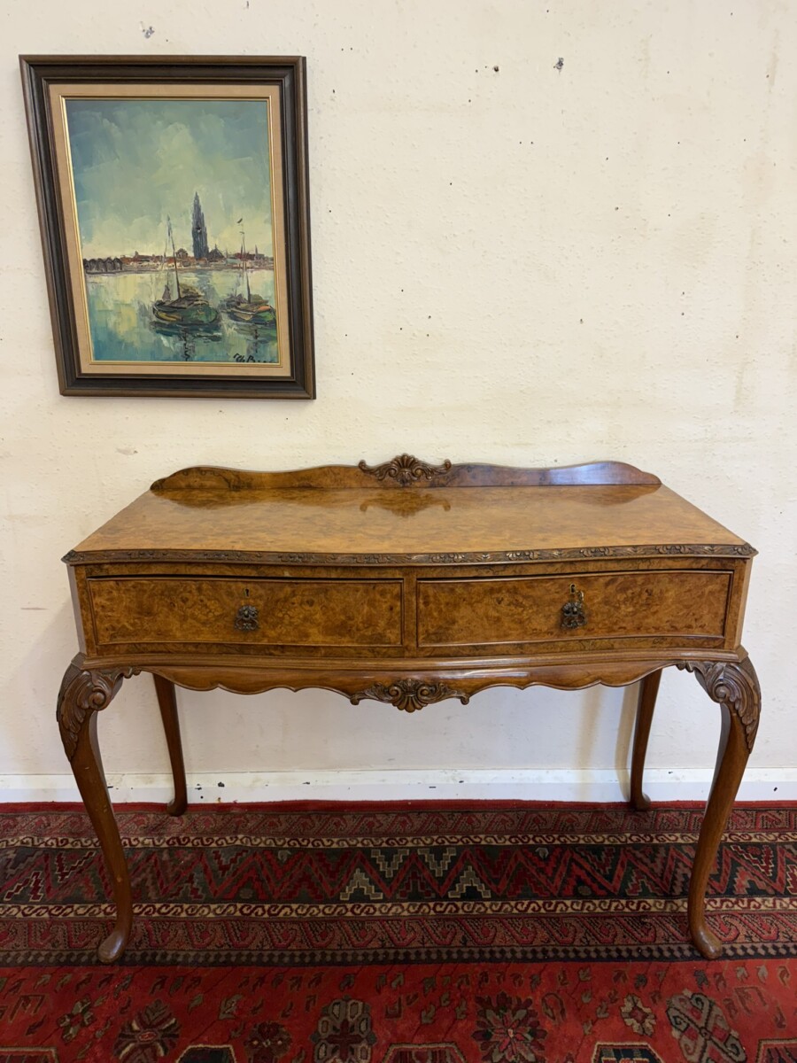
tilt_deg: -17.3
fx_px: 737
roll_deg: +0.9
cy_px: 532
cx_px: 398
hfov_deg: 56.8
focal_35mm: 24
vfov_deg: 71.6
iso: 200
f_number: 1.78
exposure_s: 1/100
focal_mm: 6.76
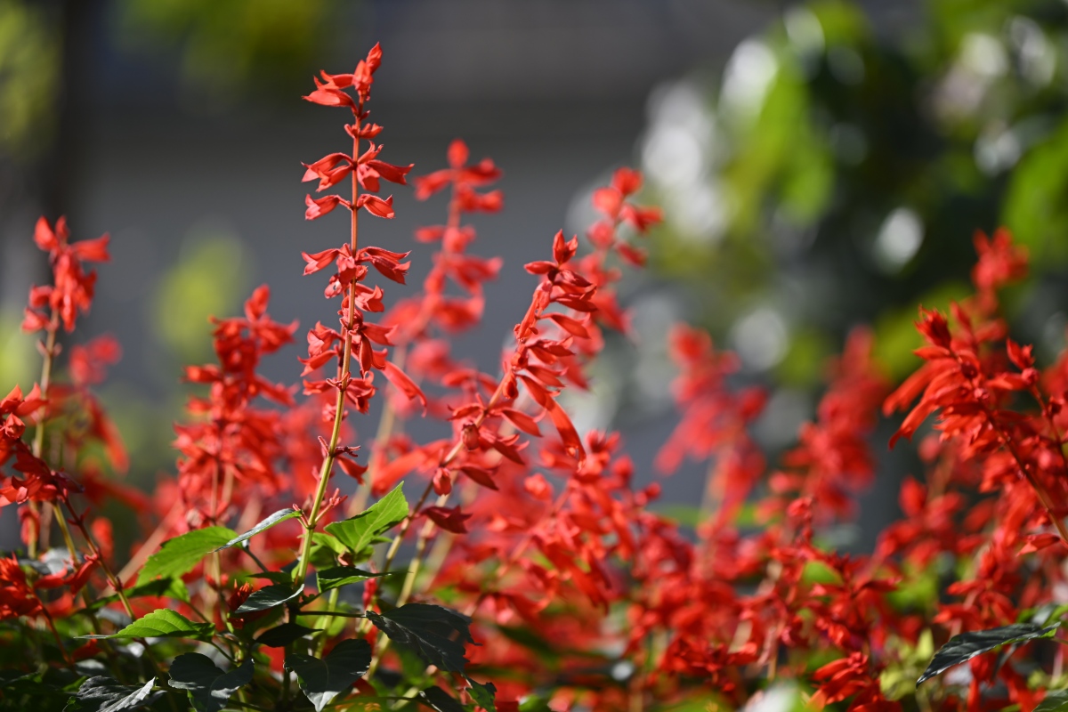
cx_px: 534
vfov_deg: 6.9
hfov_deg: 10.3
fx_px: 5933
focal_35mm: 200
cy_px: 356
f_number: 3.2
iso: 64
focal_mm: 200
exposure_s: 1/640
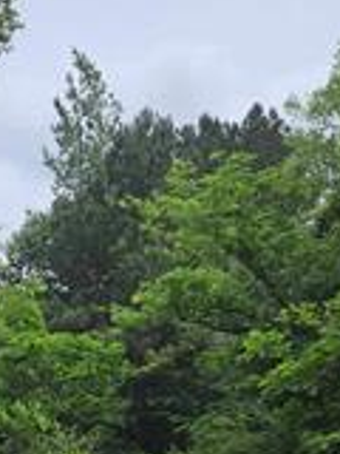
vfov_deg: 25.7
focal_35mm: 69
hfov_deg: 20.4
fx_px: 904
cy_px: 522
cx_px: -26
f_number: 1.8
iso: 25
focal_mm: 5.4
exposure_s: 1/2397
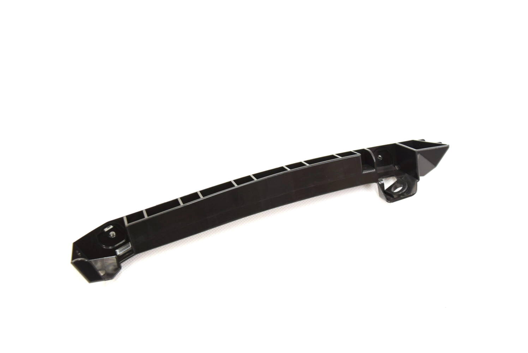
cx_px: 264
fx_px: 638
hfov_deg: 44.9
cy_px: 176
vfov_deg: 30.9
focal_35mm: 44
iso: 400
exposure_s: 1/125
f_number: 5.6
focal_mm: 29
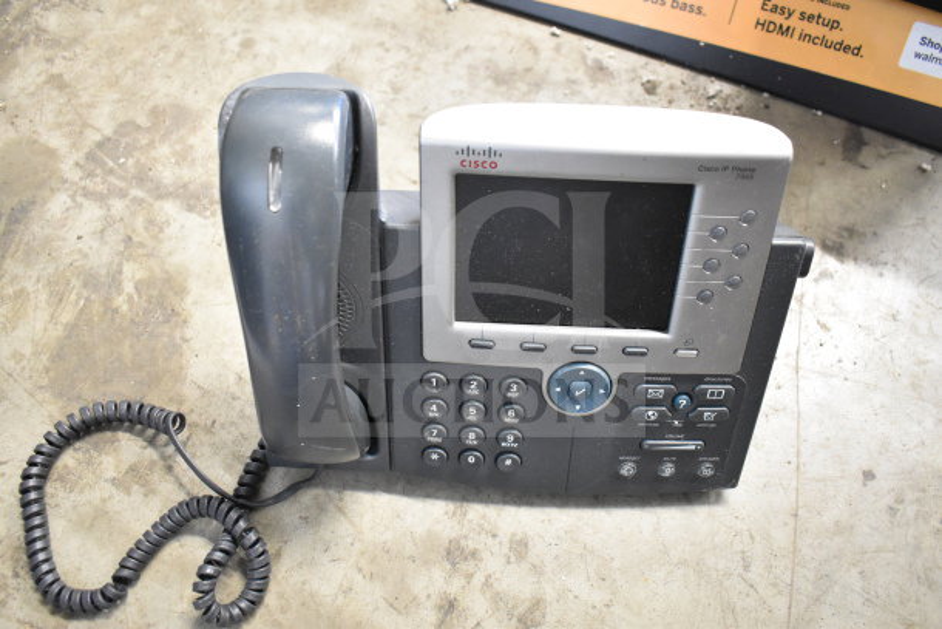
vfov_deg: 43.6
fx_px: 785
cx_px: 471
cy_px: 314
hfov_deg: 61.9
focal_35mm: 30
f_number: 3.5
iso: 5600
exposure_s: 1/30
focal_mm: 20
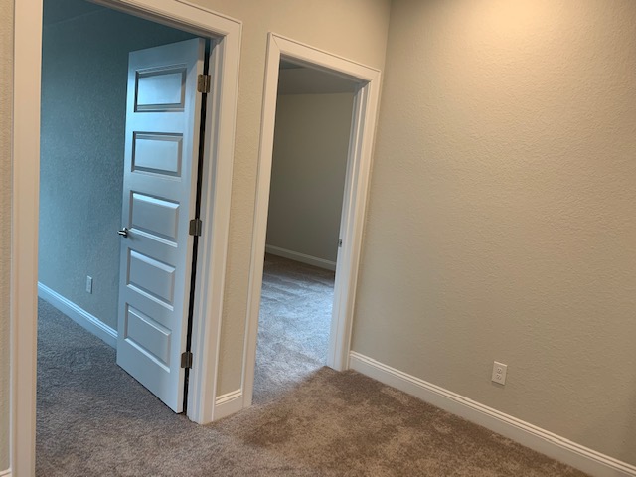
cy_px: 238
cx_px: 318
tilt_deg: -7.3
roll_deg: -6.0
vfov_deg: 53.1
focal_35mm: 26
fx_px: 478
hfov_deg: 67.3
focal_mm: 4.25
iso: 100
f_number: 1.8
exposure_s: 1/60
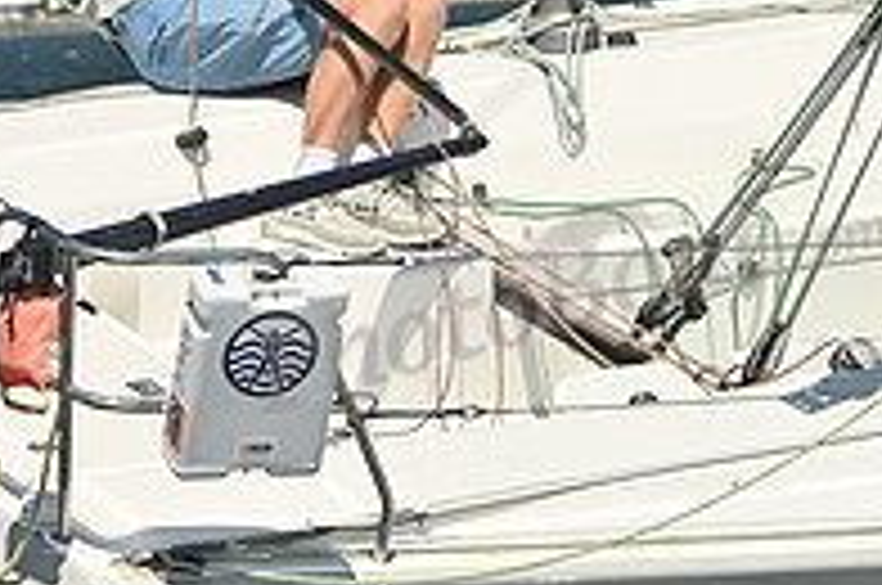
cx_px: 1125
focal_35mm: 445
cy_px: -2
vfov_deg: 3.1
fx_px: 10885
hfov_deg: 4.6
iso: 250
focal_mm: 150
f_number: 10
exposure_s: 1/1250
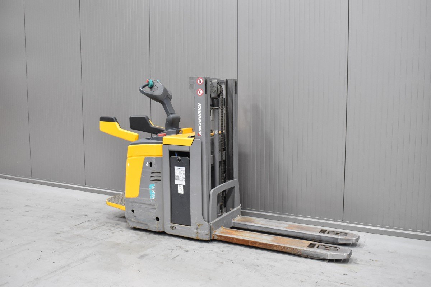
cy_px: 144
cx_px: 216
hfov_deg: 57.2
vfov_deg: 40.0
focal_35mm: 33
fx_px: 395
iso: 1600
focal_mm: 22
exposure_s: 1/30
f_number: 5
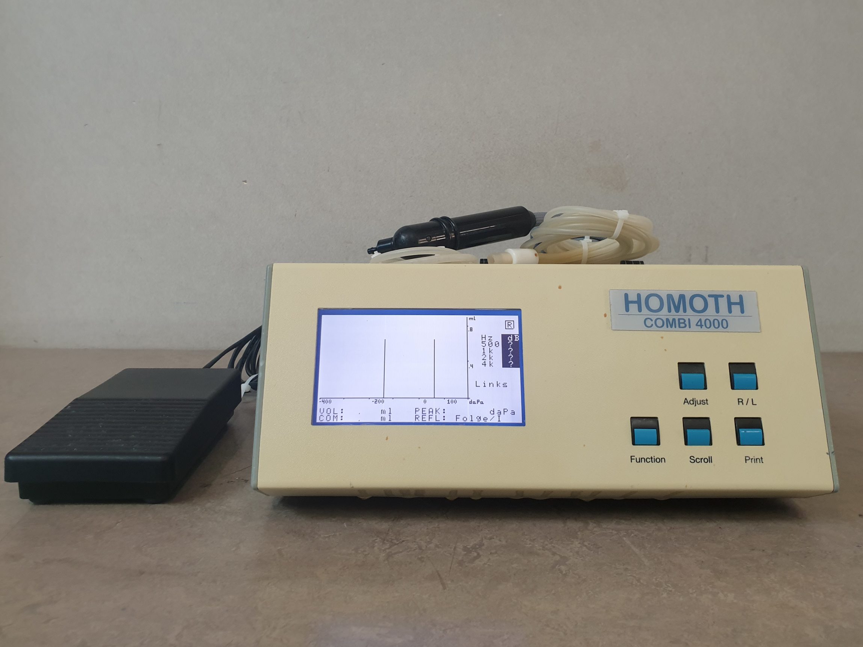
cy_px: 288
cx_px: 433
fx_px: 723
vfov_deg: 48.1
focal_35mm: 29
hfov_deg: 61.7
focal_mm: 4.3
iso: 160
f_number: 2.4
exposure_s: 1/50
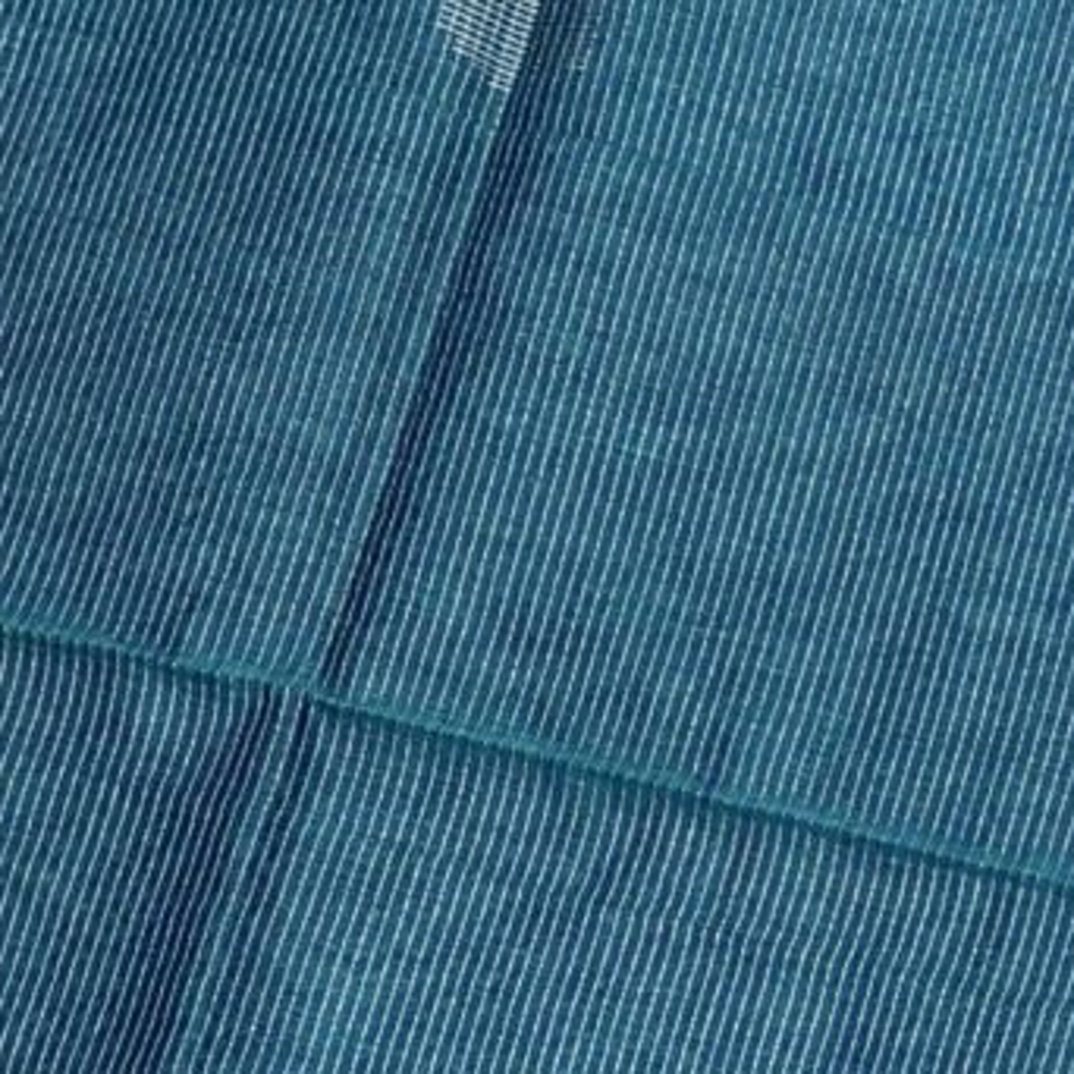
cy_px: 1545
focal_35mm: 172
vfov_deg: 9.9
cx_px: 1975
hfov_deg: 9.6
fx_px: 6038
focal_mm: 5.96
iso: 125
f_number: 1.6
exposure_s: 1/50
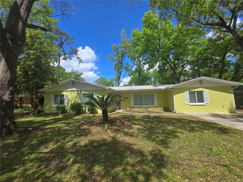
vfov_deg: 89.9
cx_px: 122
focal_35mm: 13
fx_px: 91
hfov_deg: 106.2
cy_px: 91
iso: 25
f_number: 2.2
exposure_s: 1/944
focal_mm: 1.7
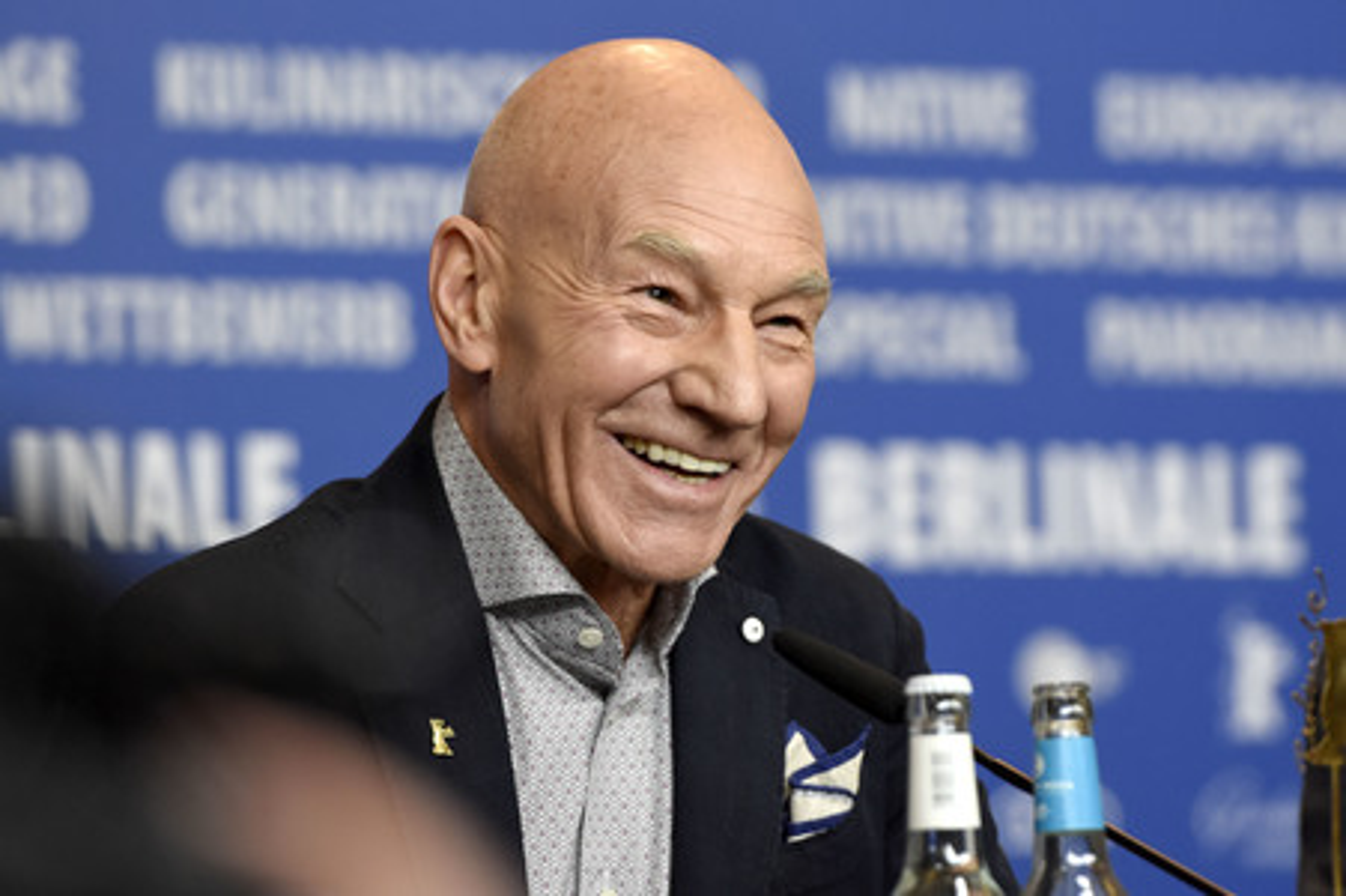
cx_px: 673
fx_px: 11208
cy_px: 448
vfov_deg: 4.6
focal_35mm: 300
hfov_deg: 6.9
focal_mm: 200
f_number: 3.5
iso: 1250
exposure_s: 1/400
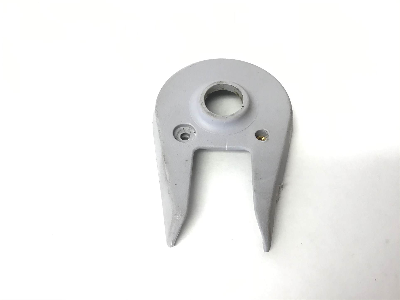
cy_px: 150
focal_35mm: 31
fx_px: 358
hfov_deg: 58.3
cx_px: 200
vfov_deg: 45.4
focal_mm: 3.3
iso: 50
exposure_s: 1/33
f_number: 2.4
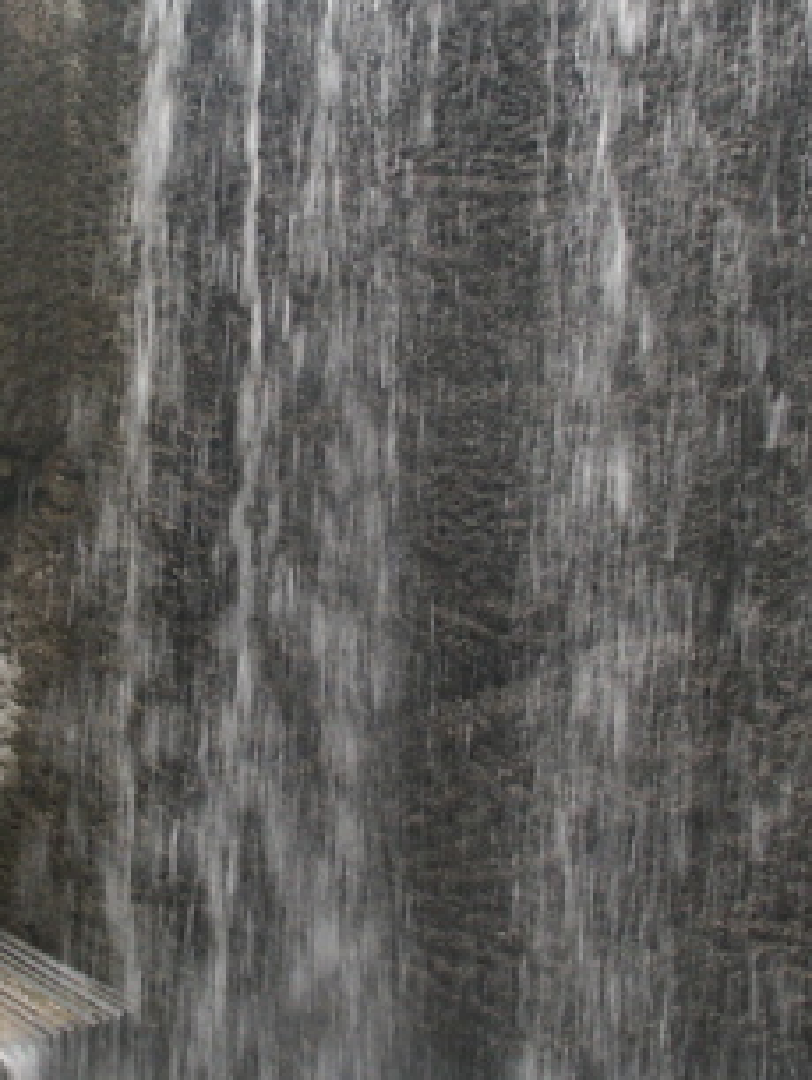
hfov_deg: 15.6
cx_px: 78
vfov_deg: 20.8
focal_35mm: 94
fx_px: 2936
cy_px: 441
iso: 100
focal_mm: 9.35
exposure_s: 1/45
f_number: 2.8
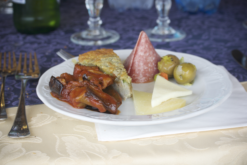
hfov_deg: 25.0
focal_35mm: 81
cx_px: 124
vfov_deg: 16.9
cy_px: 82
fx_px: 556
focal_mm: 30
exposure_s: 1/250
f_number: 3.8
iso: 125
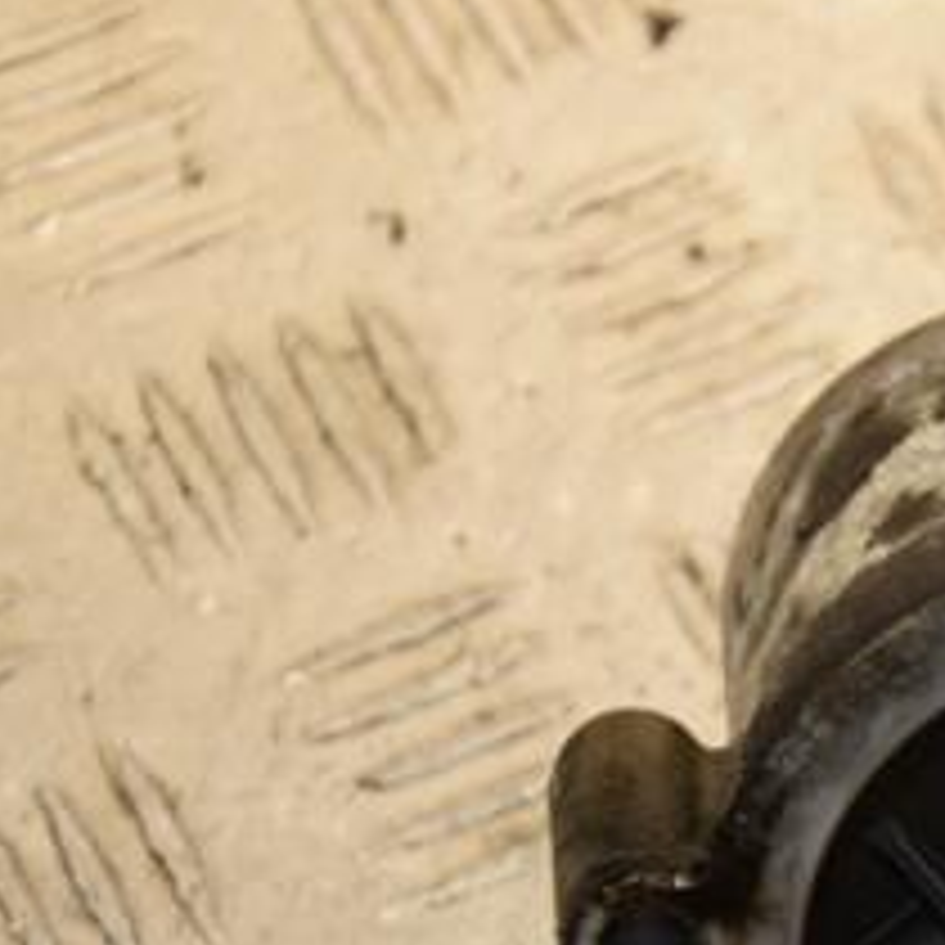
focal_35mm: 255
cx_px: 1233
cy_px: 774
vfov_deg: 6.9
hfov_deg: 6.8
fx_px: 7876
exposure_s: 1/200
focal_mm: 70
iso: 800
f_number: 5.3
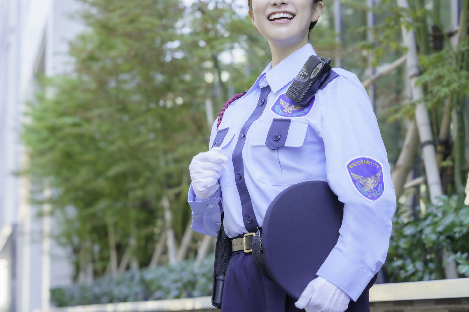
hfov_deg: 17.2
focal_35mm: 119
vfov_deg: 11.5
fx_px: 1550
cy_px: 117
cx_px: 268
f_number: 4.5
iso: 400
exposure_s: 1/250
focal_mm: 85
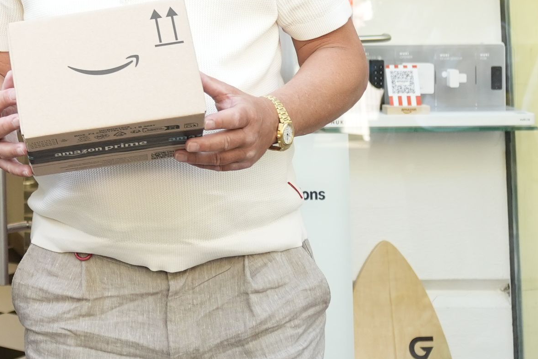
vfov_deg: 14.4
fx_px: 1375
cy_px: -81
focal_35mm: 92
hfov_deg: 20.4
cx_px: -148
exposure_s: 1/320
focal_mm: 27
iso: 640
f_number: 3.5
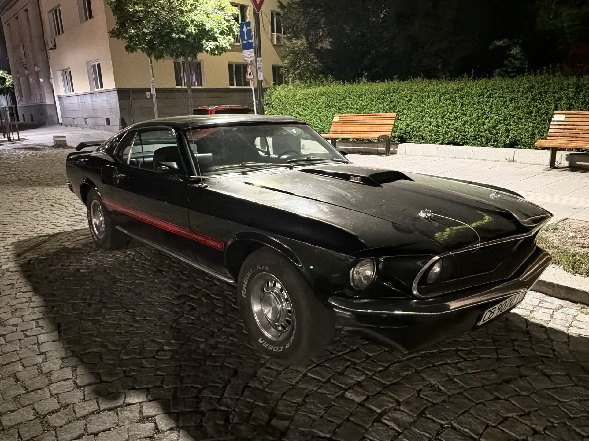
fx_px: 459
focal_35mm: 27
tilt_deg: -14.9
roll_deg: +3.0
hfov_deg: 65.3
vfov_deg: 51.3
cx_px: 284
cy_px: 226
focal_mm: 5.96
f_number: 1.6
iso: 4000
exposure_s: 1/17
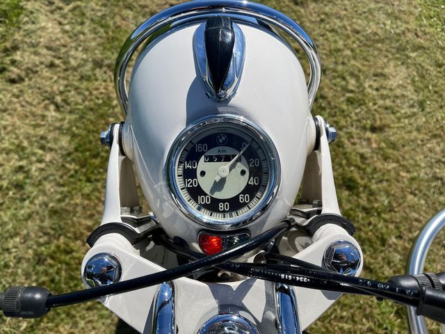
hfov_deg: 67.3
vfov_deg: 53.1
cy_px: 167
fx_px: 334
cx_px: 222
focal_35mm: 26
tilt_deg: -57.6
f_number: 1.6
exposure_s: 1/5076
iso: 50
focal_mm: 5.1
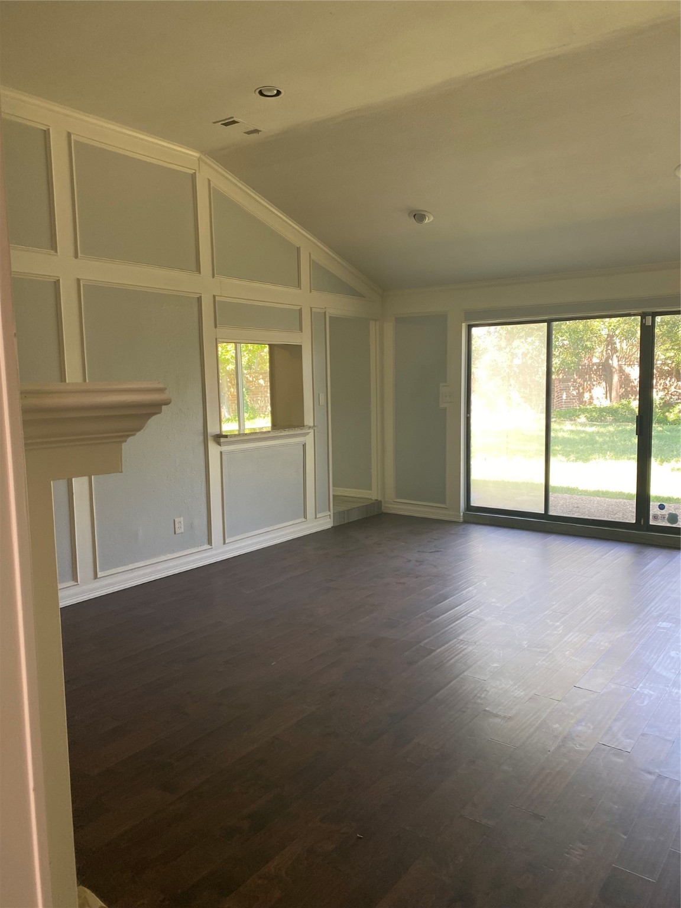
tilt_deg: -5.0
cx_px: 340
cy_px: 454
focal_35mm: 26
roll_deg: +0.6
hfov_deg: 53.1
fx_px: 682
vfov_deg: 67.3
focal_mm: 4.25
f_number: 1.8
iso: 80
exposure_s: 1/60
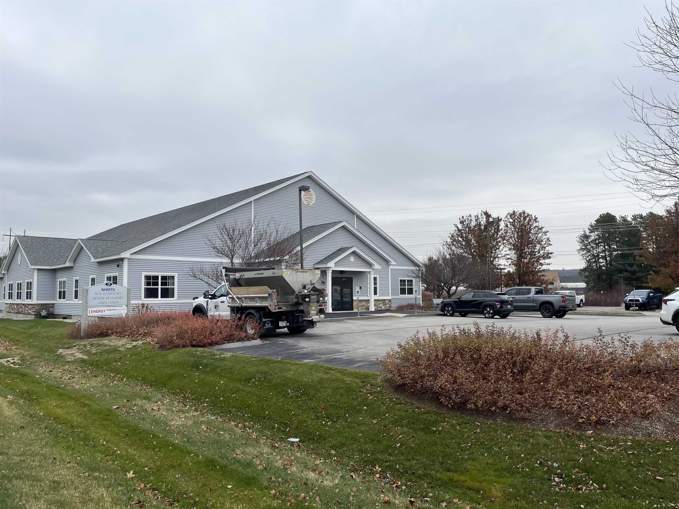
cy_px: 254
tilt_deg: +3.0
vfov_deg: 53.1
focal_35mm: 26
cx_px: 340
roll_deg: +0.9
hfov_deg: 67.3
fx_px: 510
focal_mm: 5.1
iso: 50
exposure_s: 1/1252
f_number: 1.6
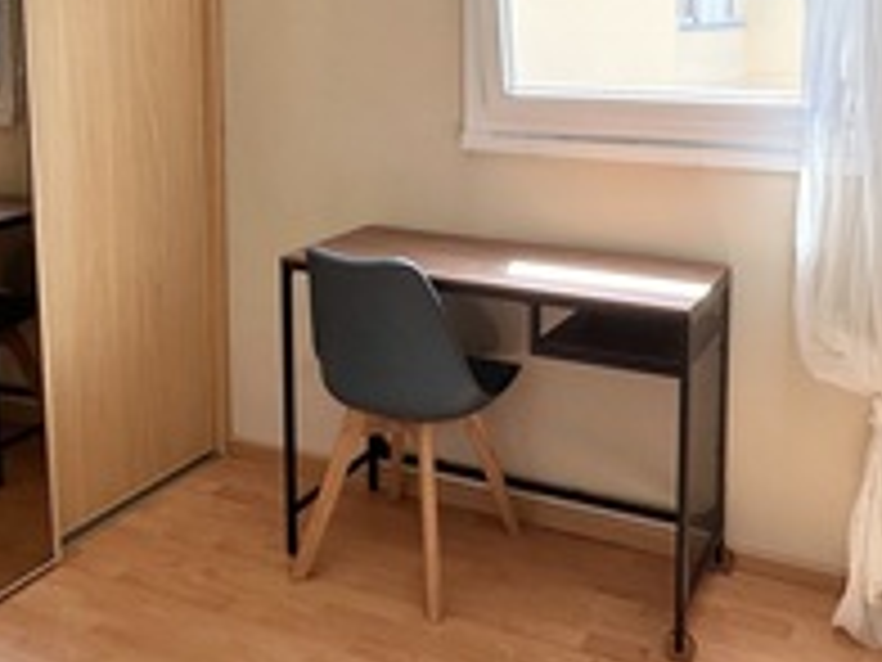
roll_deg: -0.6
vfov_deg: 36.1
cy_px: 104
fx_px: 968
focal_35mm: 38
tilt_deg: -4.5
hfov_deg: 48.3
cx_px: 578
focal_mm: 2.22
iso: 40
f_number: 2.2
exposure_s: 1/111
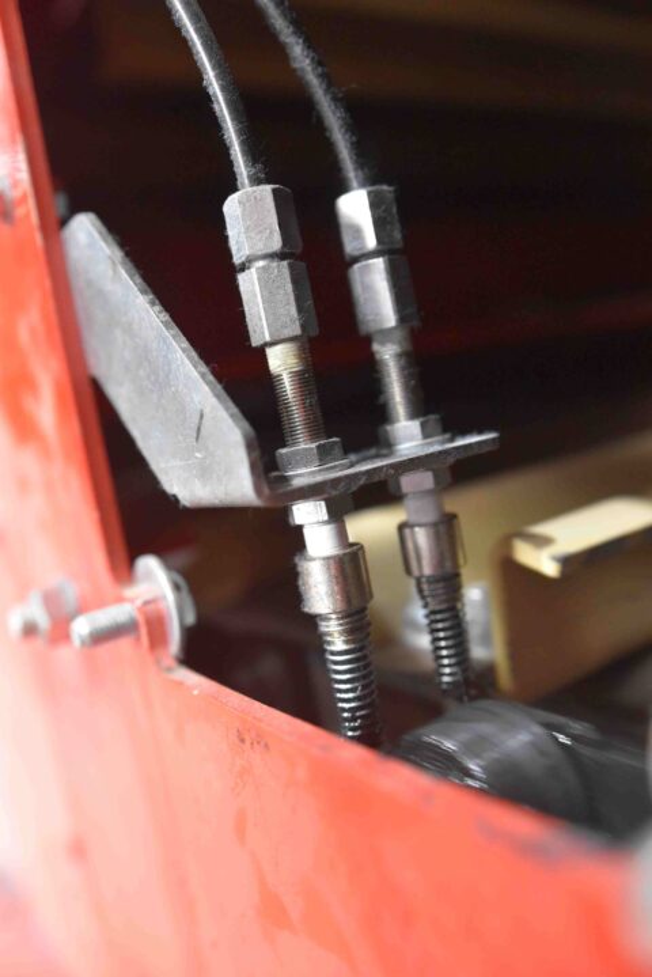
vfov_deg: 61.9
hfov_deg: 43.6
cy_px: 488
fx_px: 814
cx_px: 326
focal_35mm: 30
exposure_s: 1/125
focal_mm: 20
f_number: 1.8
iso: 3200
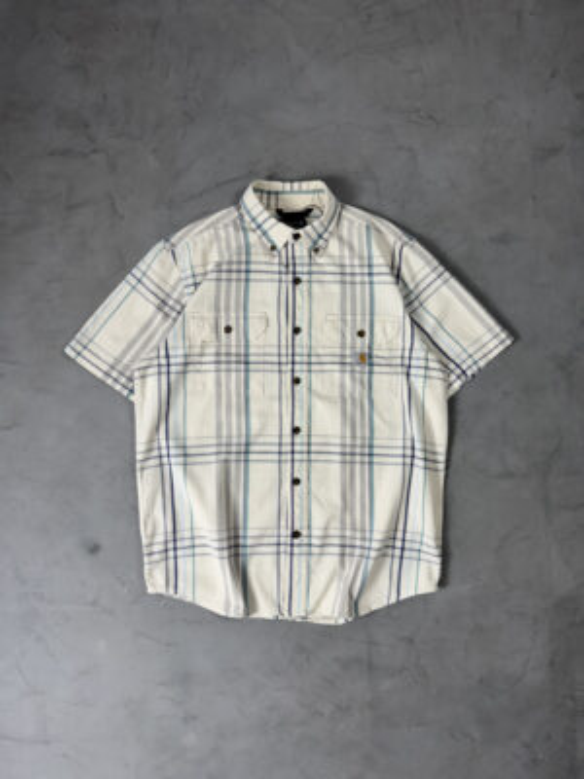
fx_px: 540
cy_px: 390
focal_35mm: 24
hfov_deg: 56.8
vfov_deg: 71.6
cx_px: 292
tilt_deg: -85.8
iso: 160
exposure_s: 1/120
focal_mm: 6.76
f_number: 1.78
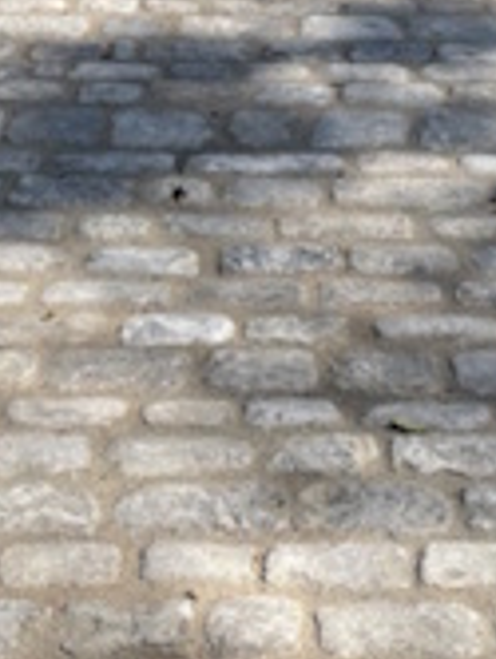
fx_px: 1391
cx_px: 294
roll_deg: -0.1
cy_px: 105
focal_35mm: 73
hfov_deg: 20.2
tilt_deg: -20.1
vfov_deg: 26.0
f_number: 1.6
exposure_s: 1/2618
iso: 32
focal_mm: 4.2
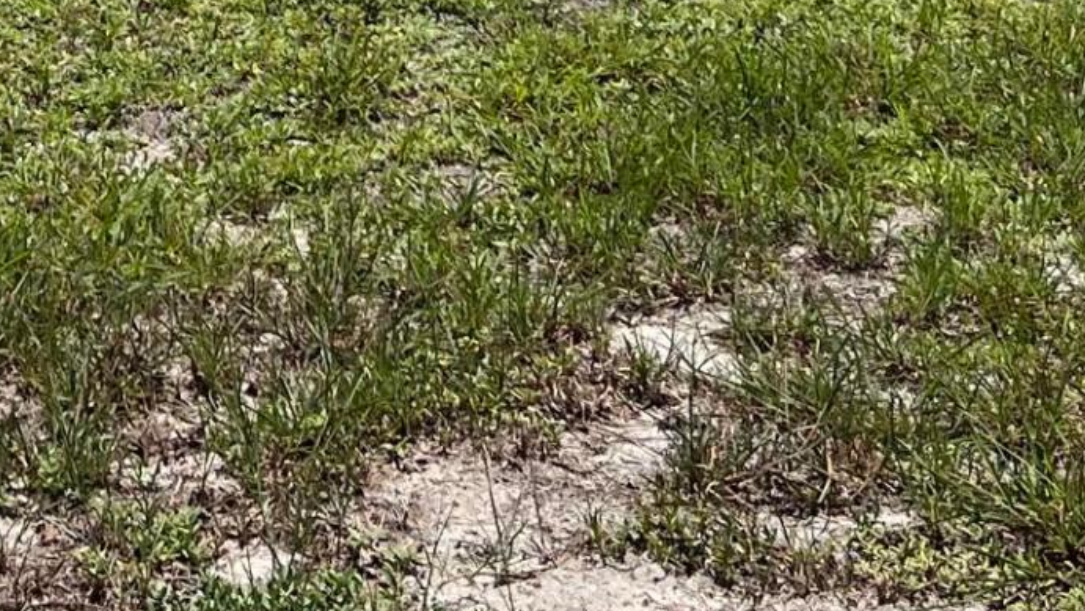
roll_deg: +1.0
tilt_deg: +1.7
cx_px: -162
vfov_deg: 9.2
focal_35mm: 118
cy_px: -873
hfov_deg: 17.4
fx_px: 3396
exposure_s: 1/7463
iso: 50
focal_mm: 5.7
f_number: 1.5
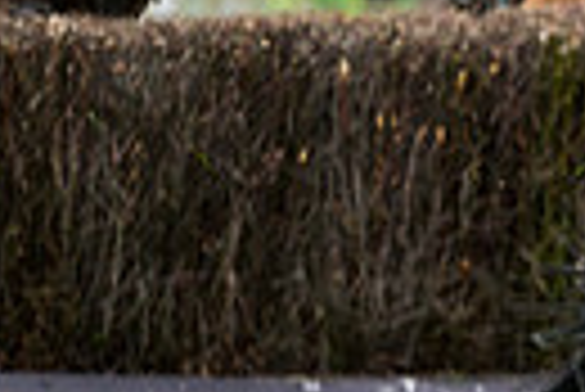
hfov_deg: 1.6
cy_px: 124
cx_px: 1278
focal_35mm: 1294
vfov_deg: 1.1
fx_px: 21051
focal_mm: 290
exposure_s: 1/2500
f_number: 6.3
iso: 1000
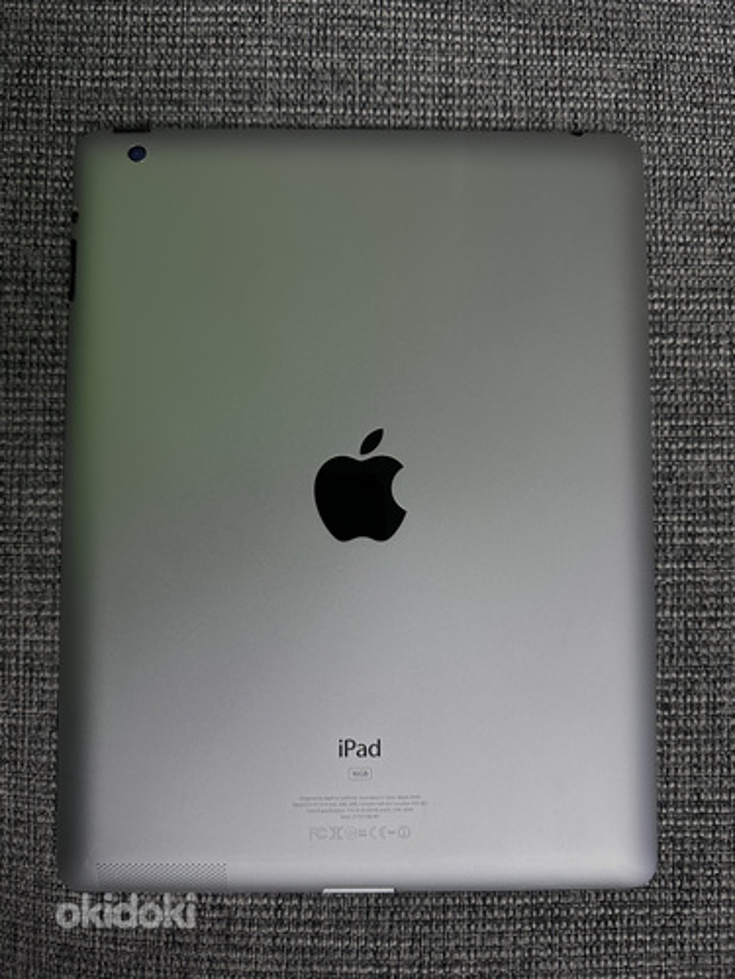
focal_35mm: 24
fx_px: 679
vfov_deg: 71.6
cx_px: 368
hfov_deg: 56.8
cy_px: 490
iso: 640
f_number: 1.78
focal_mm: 6.86
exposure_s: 1/50
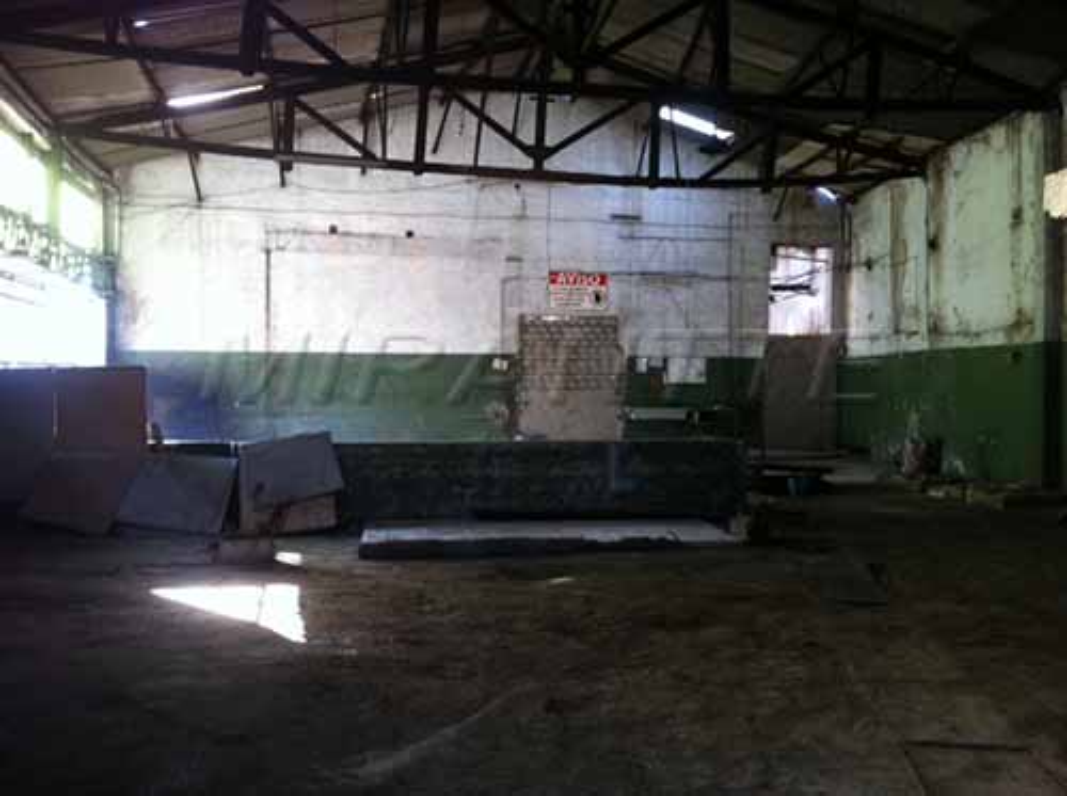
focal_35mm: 35
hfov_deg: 52.7
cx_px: 534
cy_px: 398
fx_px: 1077
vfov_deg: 40.6
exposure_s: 1/15
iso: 160
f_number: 2.8
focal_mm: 3.85
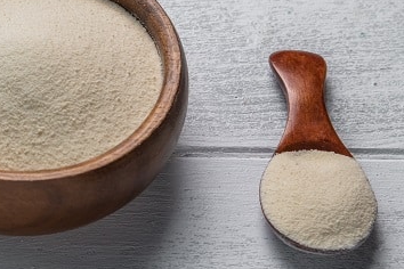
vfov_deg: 11.1
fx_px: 1369
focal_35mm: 122
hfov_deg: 16.4
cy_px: 3
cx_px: -10
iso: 200
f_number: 9
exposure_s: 1/100
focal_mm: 48
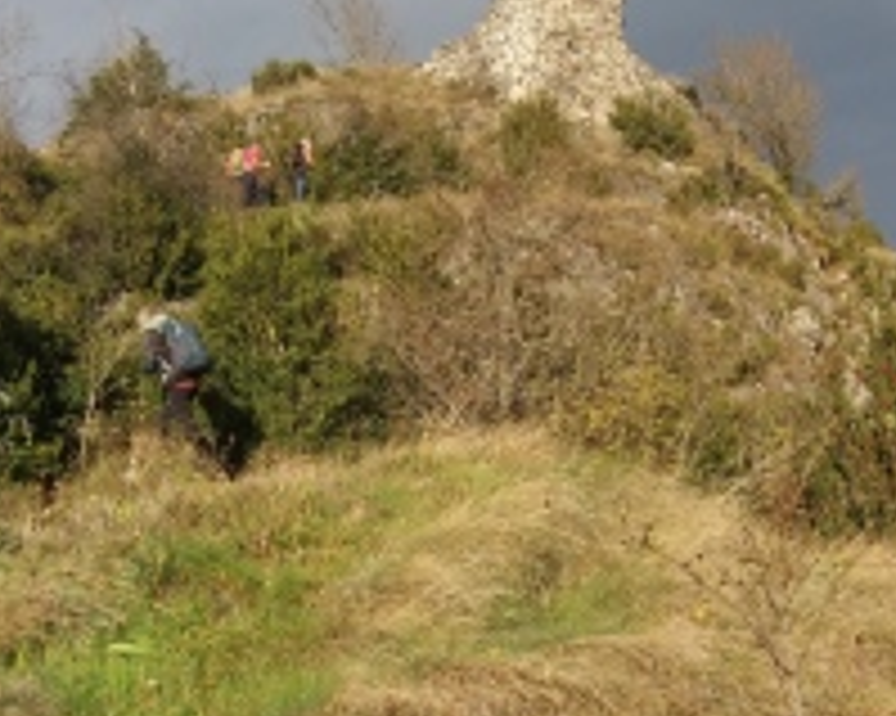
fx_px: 1458
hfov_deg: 34.1
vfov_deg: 27.5
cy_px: 446
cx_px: 396
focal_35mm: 55
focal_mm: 3.7
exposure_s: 1/829
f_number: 1.9
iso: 64
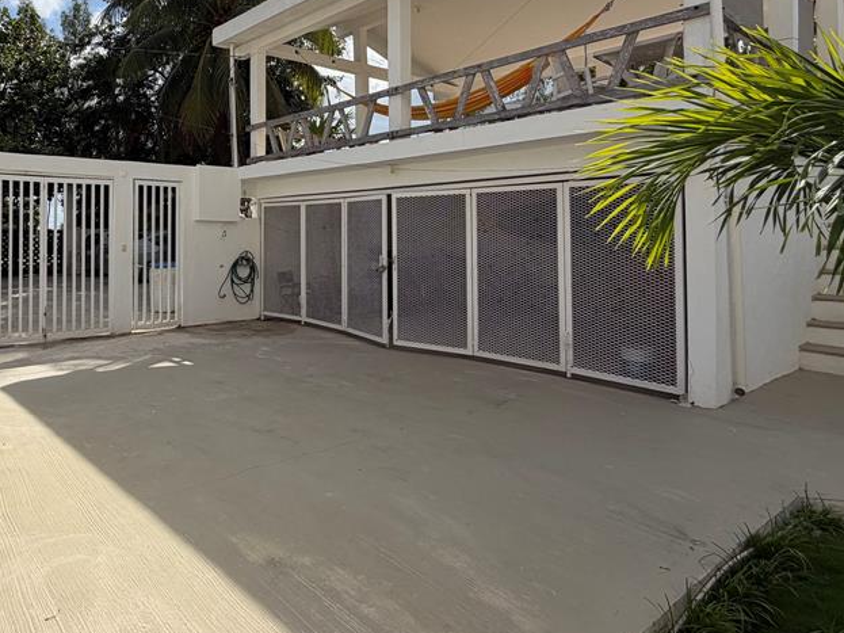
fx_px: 561
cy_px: 220
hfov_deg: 70.2
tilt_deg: +1.7
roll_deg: -0.1
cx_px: 237
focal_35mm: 23
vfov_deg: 57.8
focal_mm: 2.22
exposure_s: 1/1572
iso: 25
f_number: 2.2
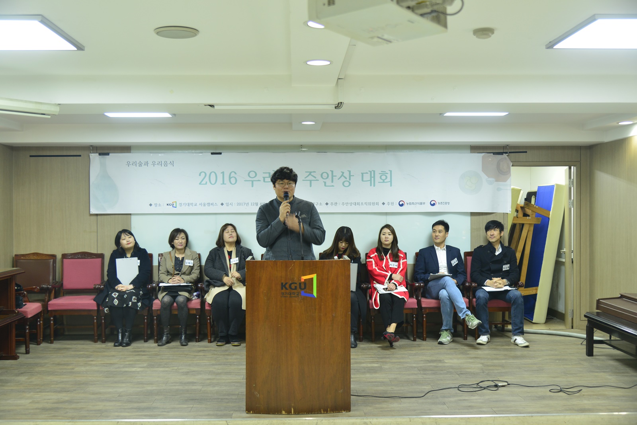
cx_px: 318
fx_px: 673
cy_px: 212
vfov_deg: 35.1
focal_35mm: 38
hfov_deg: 50.7
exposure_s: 1/40
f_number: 4
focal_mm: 38
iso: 800
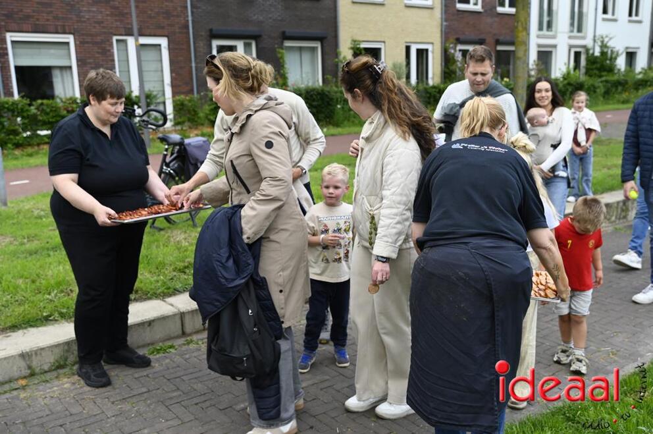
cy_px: 217
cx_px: 326
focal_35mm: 36
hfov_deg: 53.2
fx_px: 652
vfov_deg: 36.8
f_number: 4
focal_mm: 36
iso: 200
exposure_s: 1/250
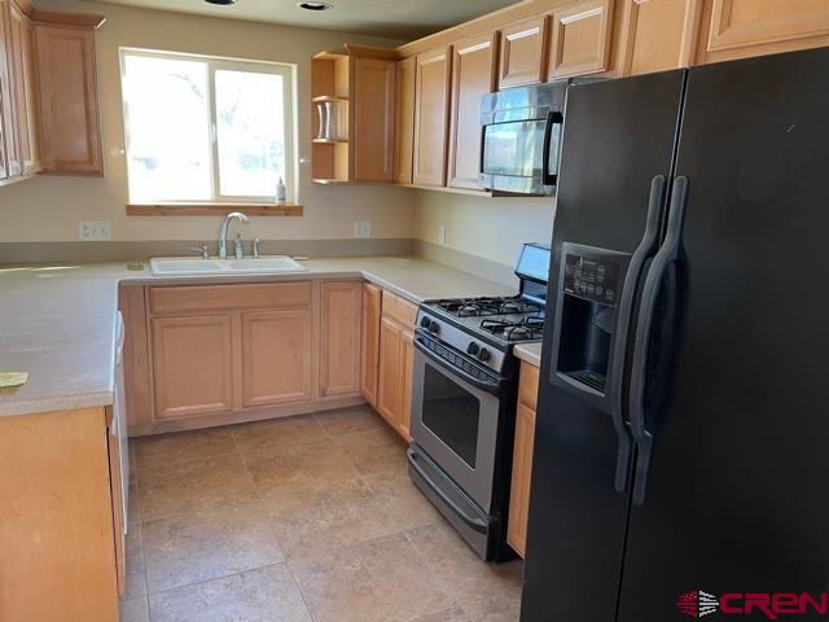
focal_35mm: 26
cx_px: 414
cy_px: 311
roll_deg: -1.8
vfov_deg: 53.1
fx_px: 623
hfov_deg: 67.3
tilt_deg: -13.7
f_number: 1.6
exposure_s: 1/97
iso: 125
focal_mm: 4.2
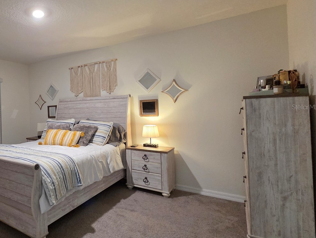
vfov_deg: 63.3
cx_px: 67
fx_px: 192
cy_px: 107
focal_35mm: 21
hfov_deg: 71.6
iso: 800
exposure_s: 1/60
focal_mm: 2.2
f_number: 2.2
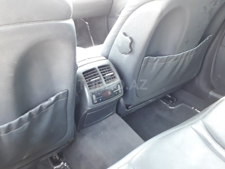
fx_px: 175
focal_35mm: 27
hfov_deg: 65.3
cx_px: 112
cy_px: 84
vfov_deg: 51.4
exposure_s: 1/17
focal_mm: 3.6
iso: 200
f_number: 1.9
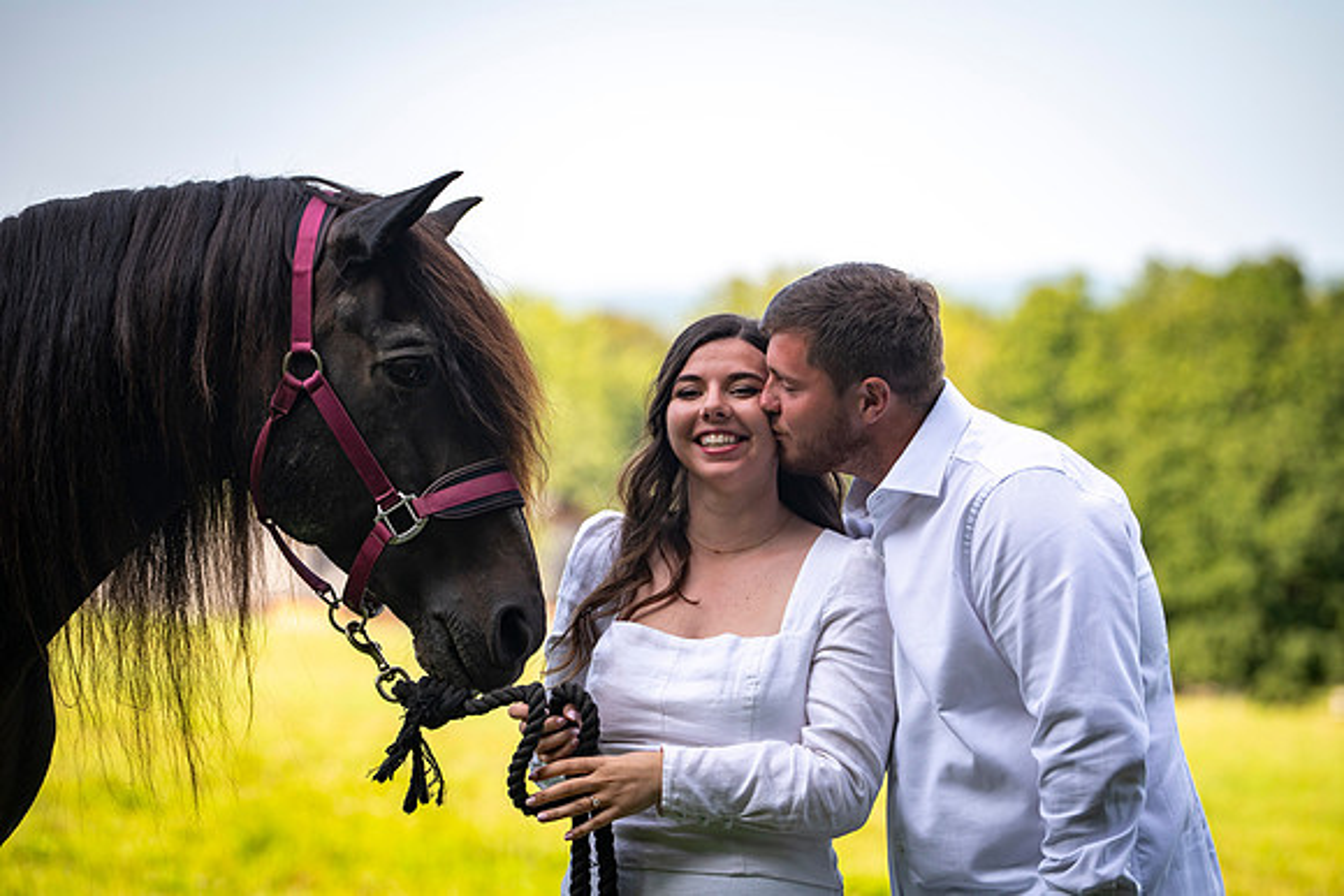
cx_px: 682
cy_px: 444
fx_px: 4562
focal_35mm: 122
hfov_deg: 16.8
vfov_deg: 11.2
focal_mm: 120
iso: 200
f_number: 3.5
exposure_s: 1/1250
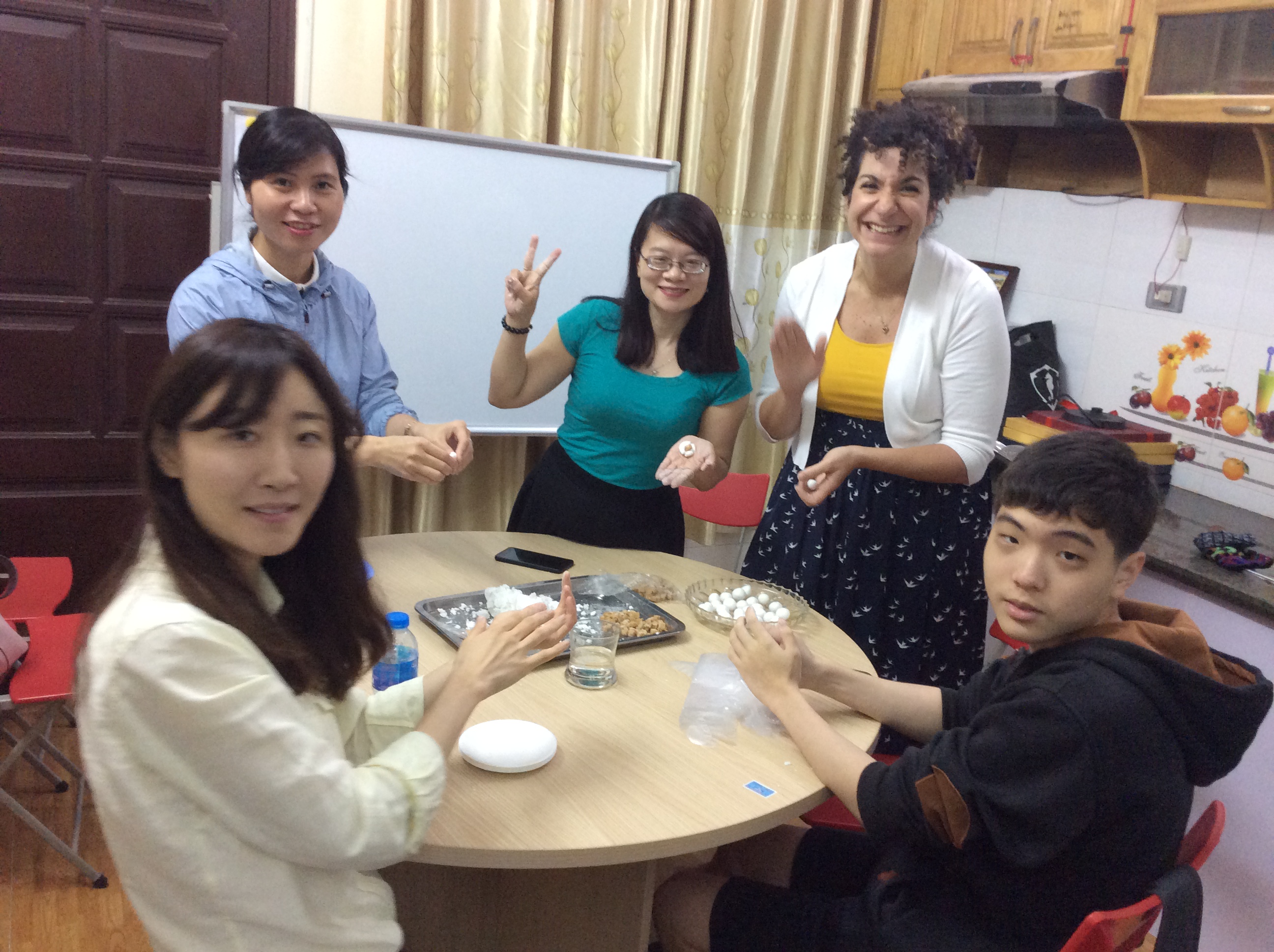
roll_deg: -2.6
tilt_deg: -17.9
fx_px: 1176
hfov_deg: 56.9
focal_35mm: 32
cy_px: 476
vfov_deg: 44.1
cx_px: 637
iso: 160
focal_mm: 3.3
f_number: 2.4
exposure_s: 1/25
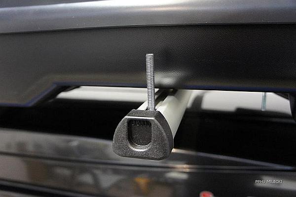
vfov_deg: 43.5
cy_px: 98
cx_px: 148
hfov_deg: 62.0
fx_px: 246
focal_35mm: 30
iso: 1600
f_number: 4
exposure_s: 1/15
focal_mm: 20
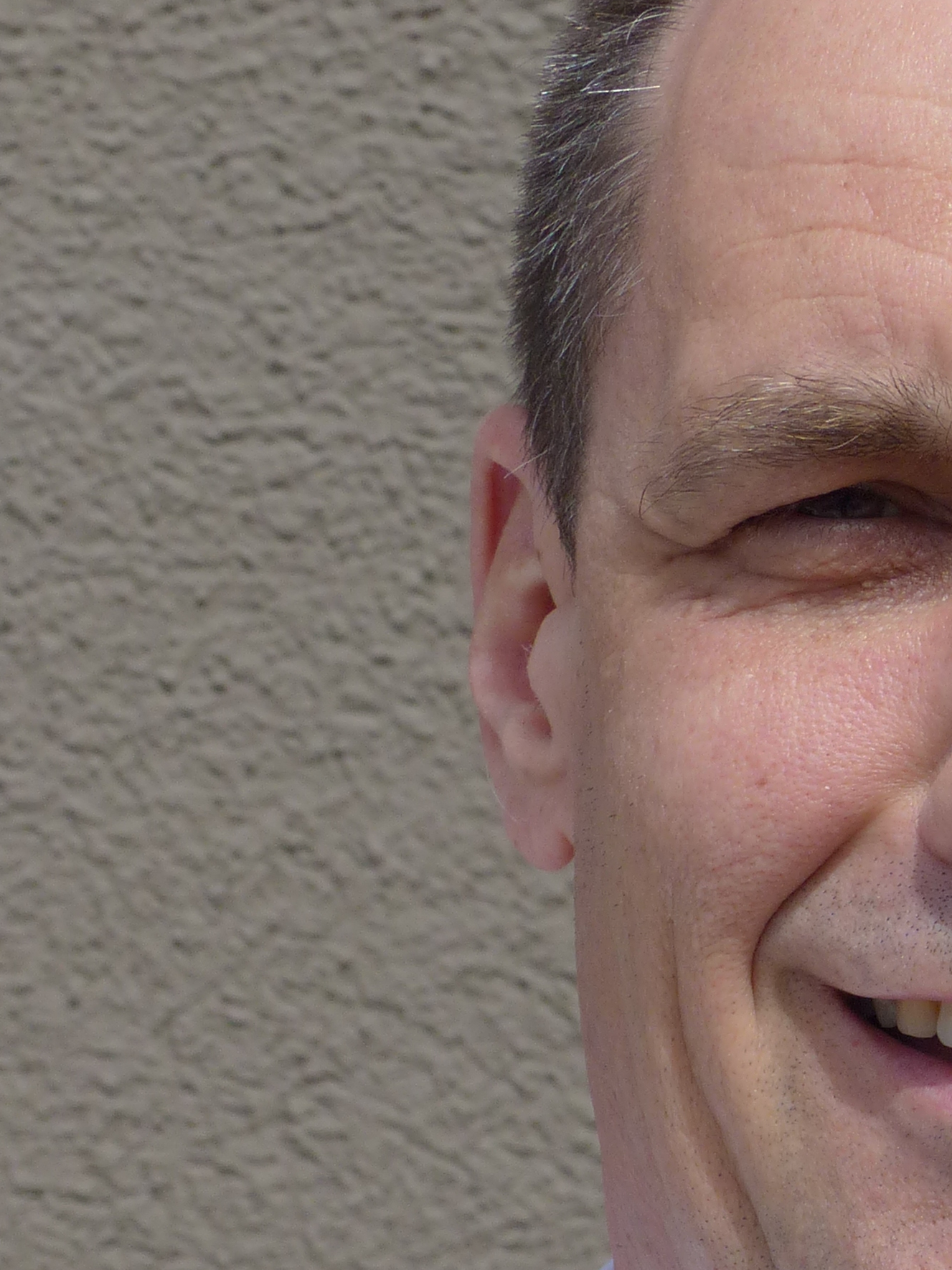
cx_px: 1063
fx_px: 9866
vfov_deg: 7.4
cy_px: 1063
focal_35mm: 269
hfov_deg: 5.5
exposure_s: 1/1600
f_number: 4
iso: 100
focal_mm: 19.6
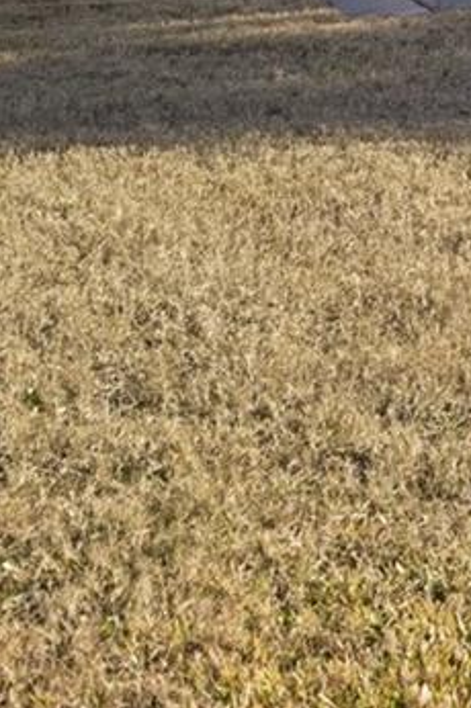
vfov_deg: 12.1
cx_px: 1341
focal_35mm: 162
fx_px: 3185
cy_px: -327
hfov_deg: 7.6
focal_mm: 35
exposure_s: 1/100
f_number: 8
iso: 320
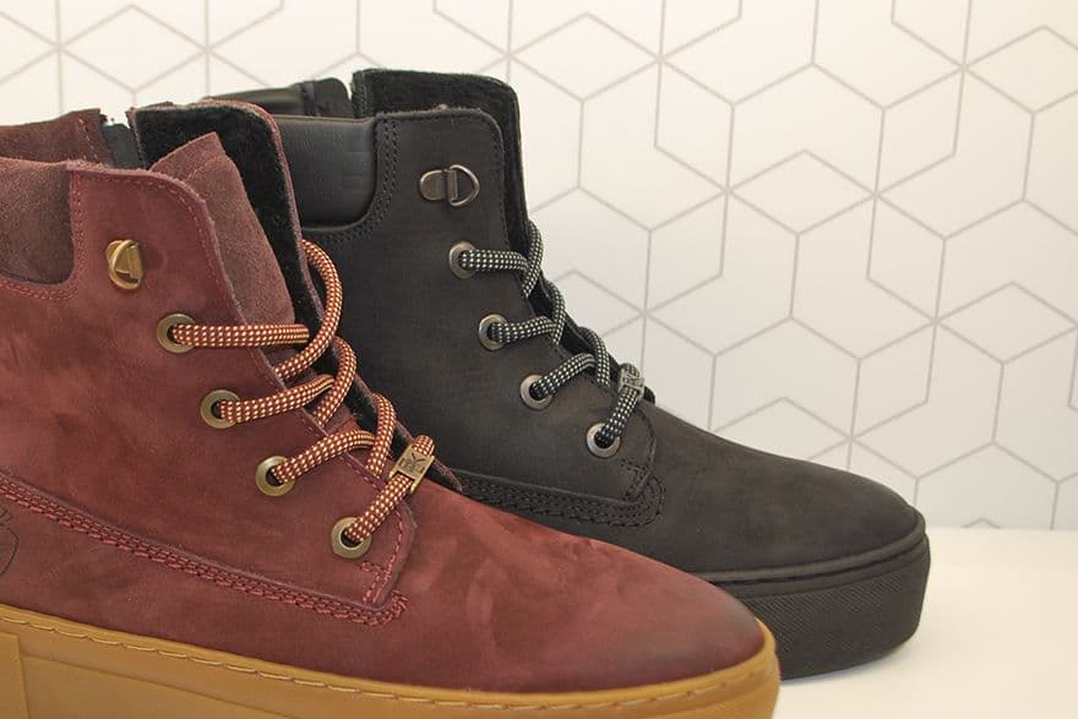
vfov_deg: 29.7
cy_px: 465
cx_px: 441
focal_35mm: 45
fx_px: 1348
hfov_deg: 43.4
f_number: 4
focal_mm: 22
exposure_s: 1/60
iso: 200
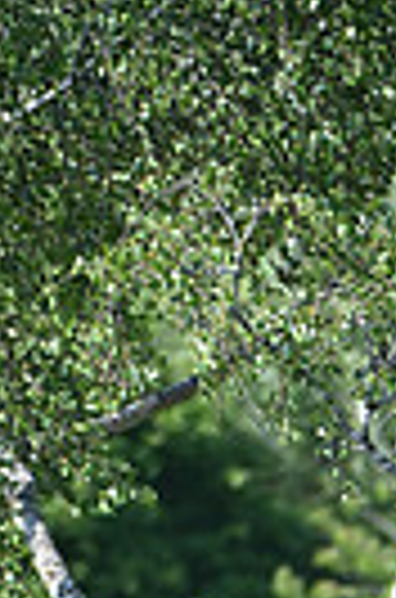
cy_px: 1245
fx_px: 18874
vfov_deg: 1.8
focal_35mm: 1138
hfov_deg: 1.2
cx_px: 862
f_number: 4.5
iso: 500
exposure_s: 1/1250
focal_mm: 260
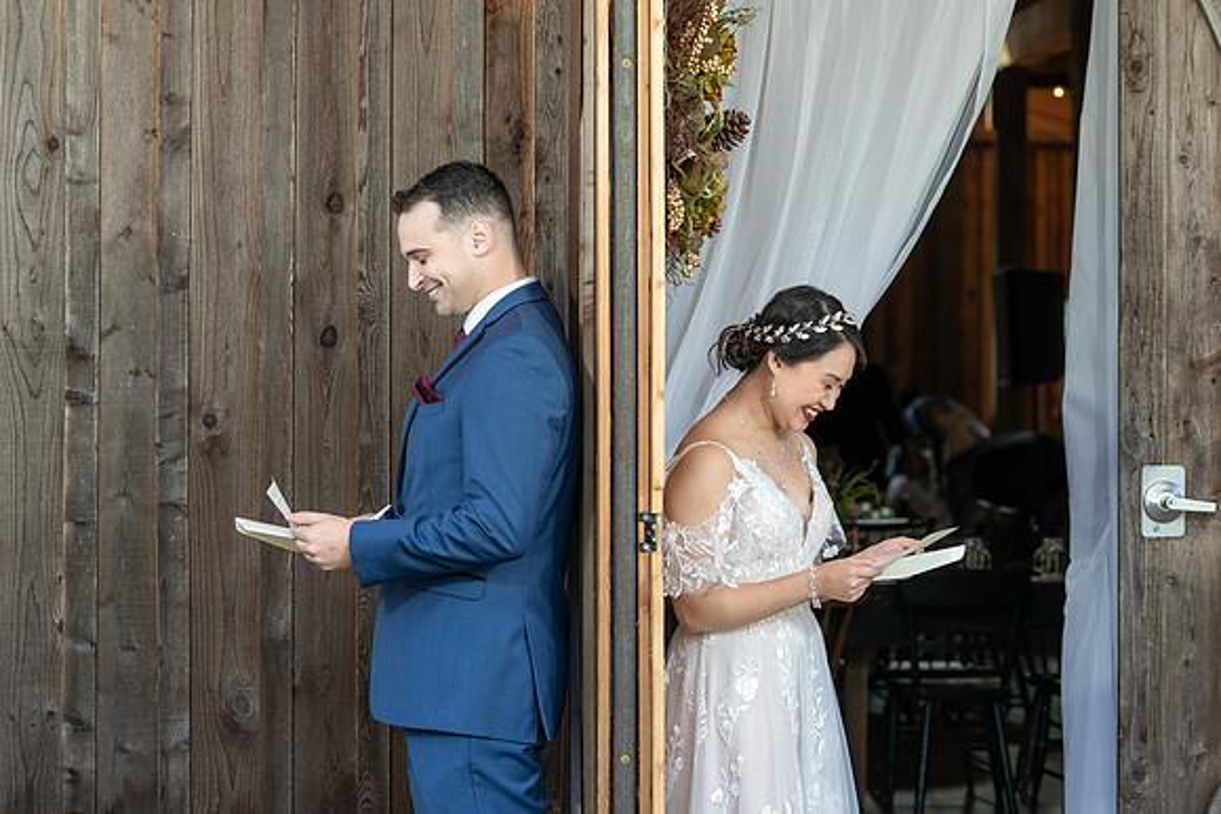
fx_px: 3041
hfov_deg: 22.7
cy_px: 404
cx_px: 598
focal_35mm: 90
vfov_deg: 15.3
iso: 250
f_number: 4
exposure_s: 1/200
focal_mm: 87
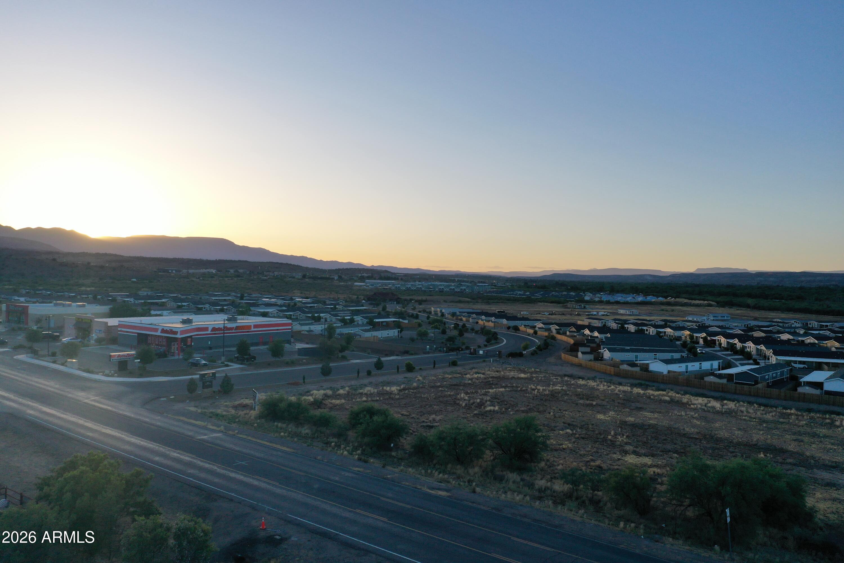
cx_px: 422
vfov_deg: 46.4
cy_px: 282
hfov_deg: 65.5
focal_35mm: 28
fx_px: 656
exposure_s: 1/320
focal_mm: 10.26
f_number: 5
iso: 100
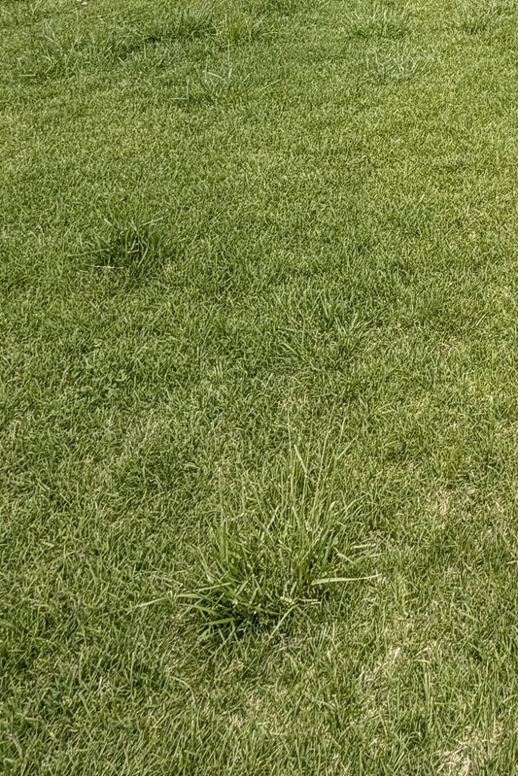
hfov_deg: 26.3
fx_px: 906
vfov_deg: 35.2
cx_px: 704
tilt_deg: -0.8
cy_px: -184
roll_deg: -0.6
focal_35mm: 42
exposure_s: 1/970
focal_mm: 2.22
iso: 20
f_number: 2.2
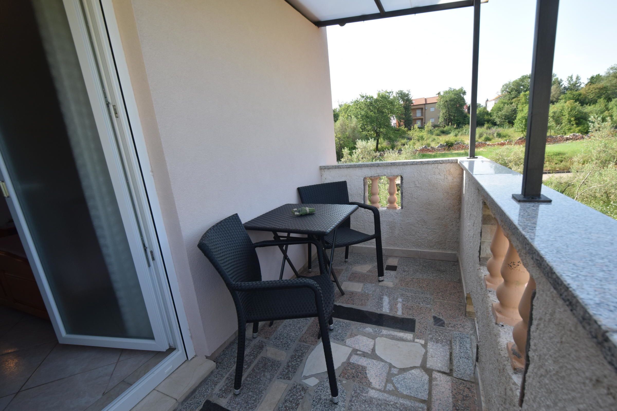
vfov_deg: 77.3
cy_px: 206
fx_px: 257
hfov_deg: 100.4
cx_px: 308
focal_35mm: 15
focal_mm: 10
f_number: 8
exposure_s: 1/250
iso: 400
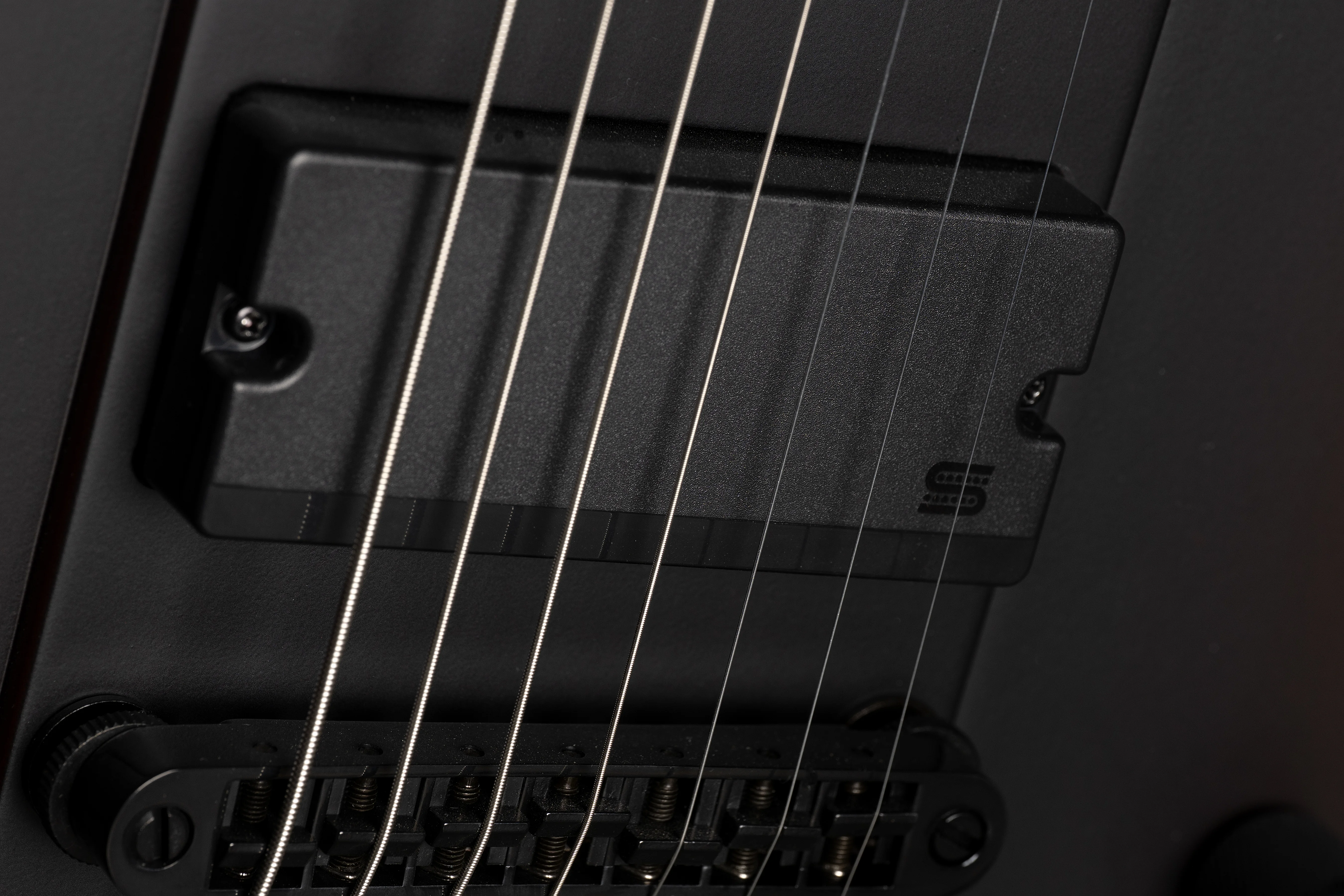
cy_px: 448
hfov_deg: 13.1
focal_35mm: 157
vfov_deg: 8.7
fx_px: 5861
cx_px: 672
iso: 100
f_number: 9
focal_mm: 105
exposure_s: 1/100
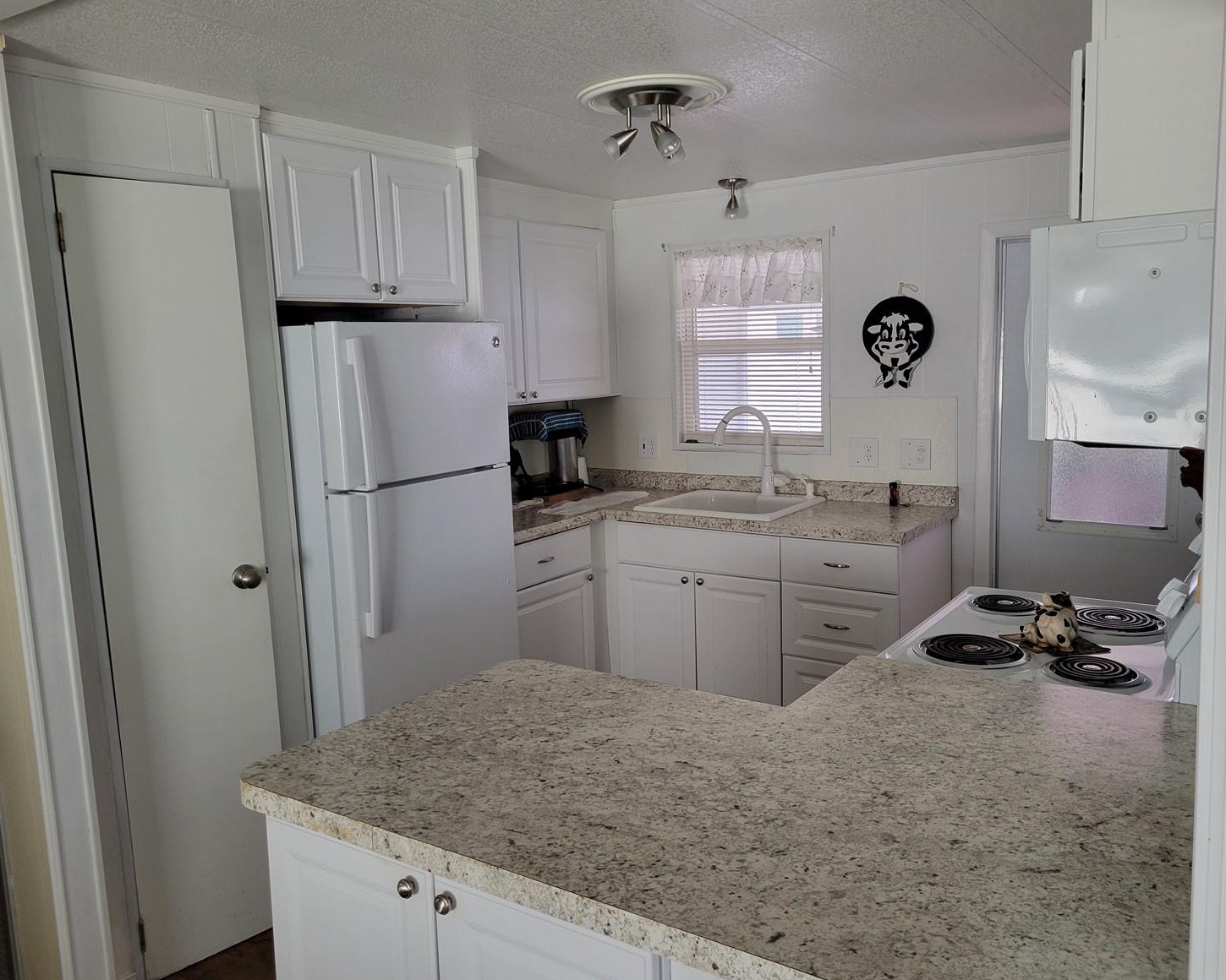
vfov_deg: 51.5
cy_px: 499
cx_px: 659
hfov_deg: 62.1
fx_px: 1016
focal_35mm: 28
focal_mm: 5.4
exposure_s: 1/120
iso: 160
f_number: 1.8
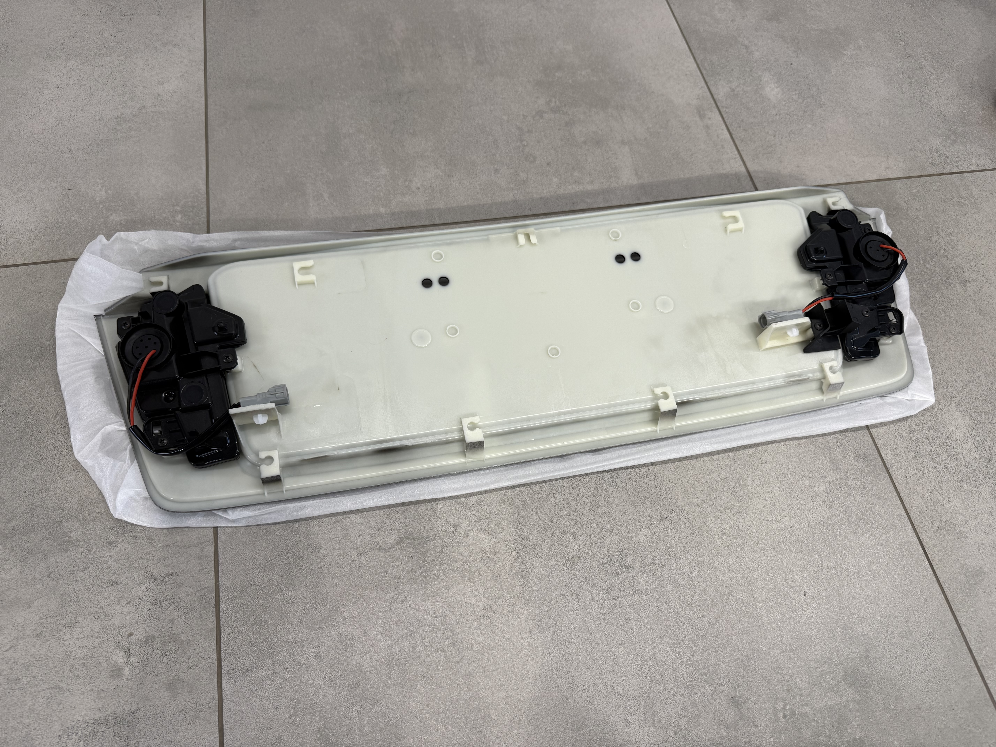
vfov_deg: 56.8
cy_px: 374
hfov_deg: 71.6
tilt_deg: -61.1
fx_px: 691
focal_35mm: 24
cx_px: 498
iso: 64
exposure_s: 1/162
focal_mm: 6.76
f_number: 1.78
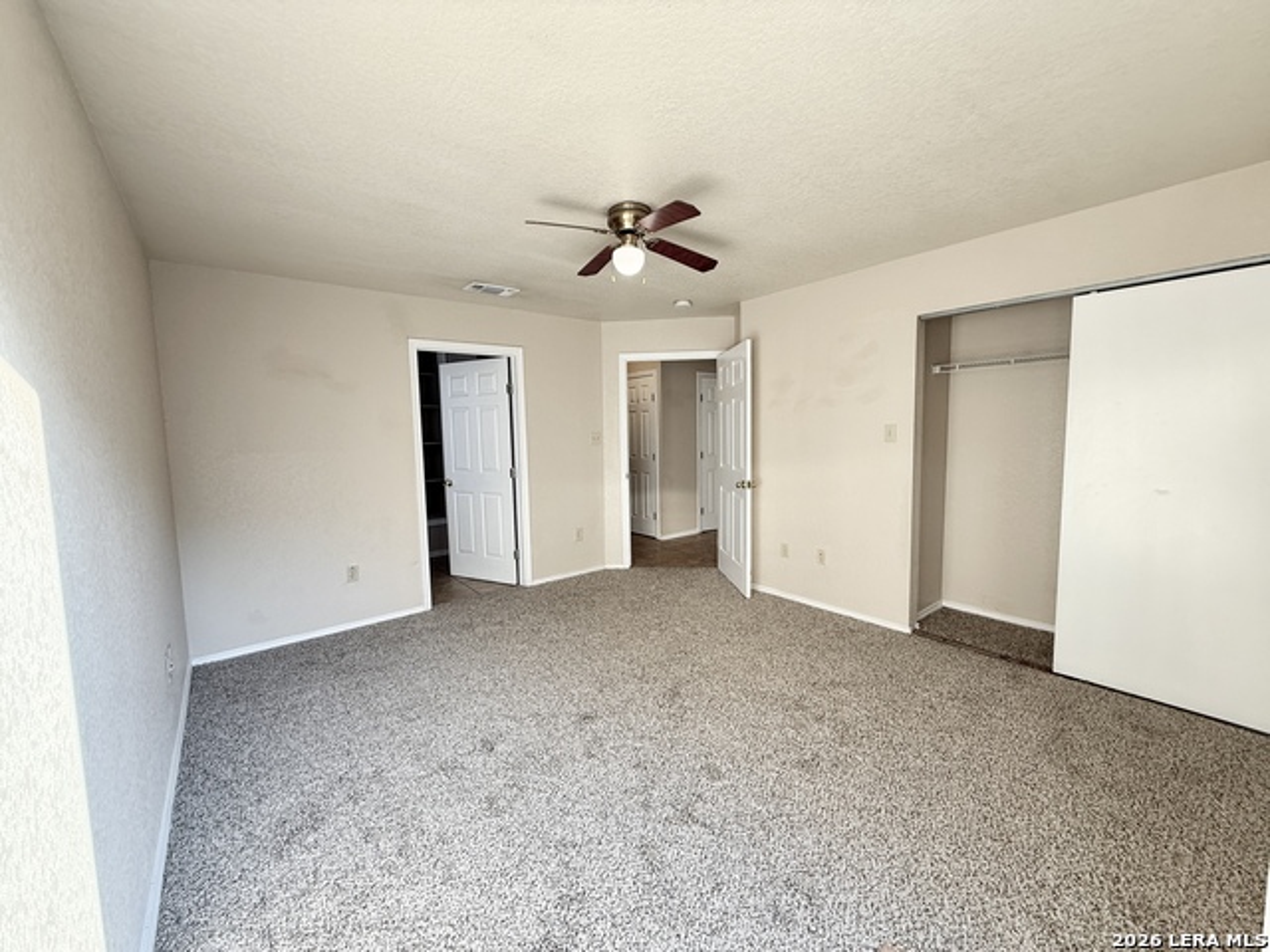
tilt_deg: -4.6
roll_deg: +0.7
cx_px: 635
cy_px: 476
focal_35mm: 14
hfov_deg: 102.1
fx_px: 514
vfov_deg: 85.7
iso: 80
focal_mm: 2.22
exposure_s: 1/99
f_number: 2.2
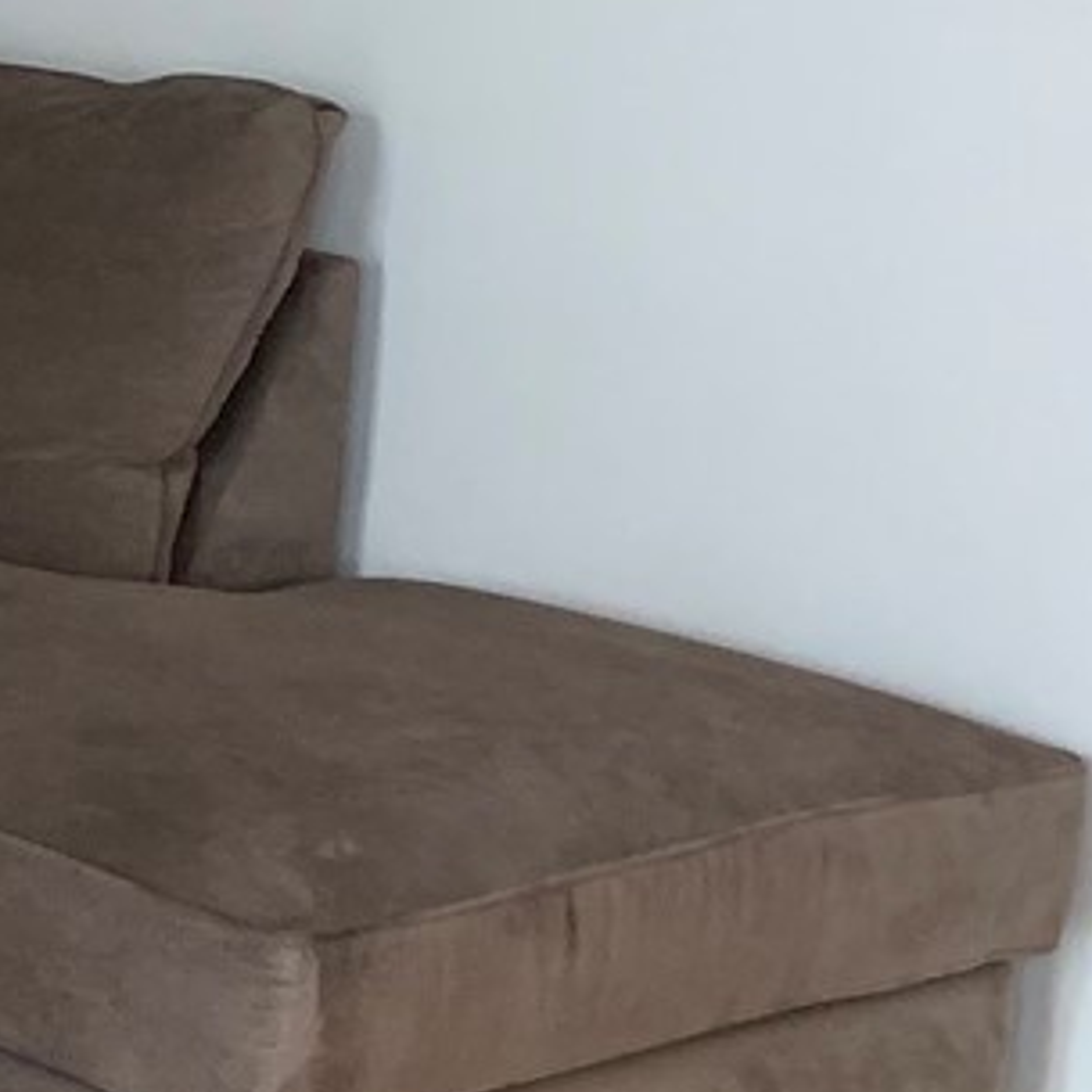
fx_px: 4319
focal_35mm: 121
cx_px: -1591
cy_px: 198
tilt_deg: -11.1
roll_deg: -1.9
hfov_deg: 11.6
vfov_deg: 14.3
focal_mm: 4.25
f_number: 1.8
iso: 400
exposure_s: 1/49
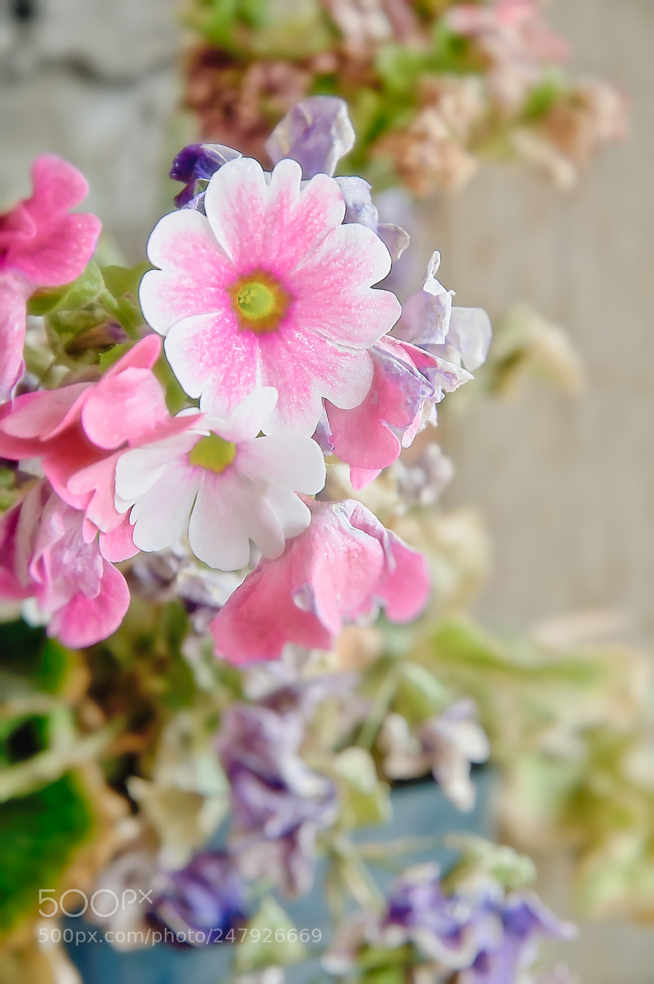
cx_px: 327
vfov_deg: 13.1
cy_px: 492
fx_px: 4302
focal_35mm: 158
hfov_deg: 8.7
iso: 280
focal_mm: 105
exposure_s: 1/125
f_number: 8
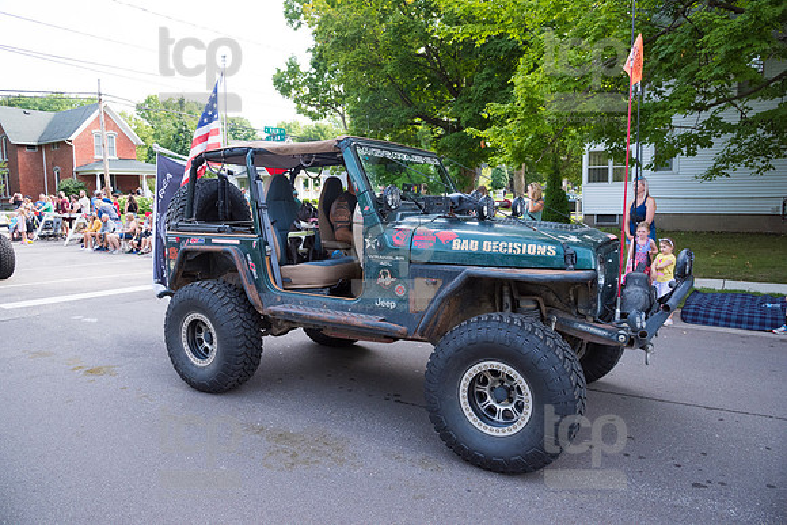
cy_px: 262
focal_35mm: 24
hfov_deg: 73.7
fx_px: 525
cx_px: 394
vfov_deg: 53.2
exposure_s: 1/500
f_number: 6.3
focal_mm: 24
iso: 1250
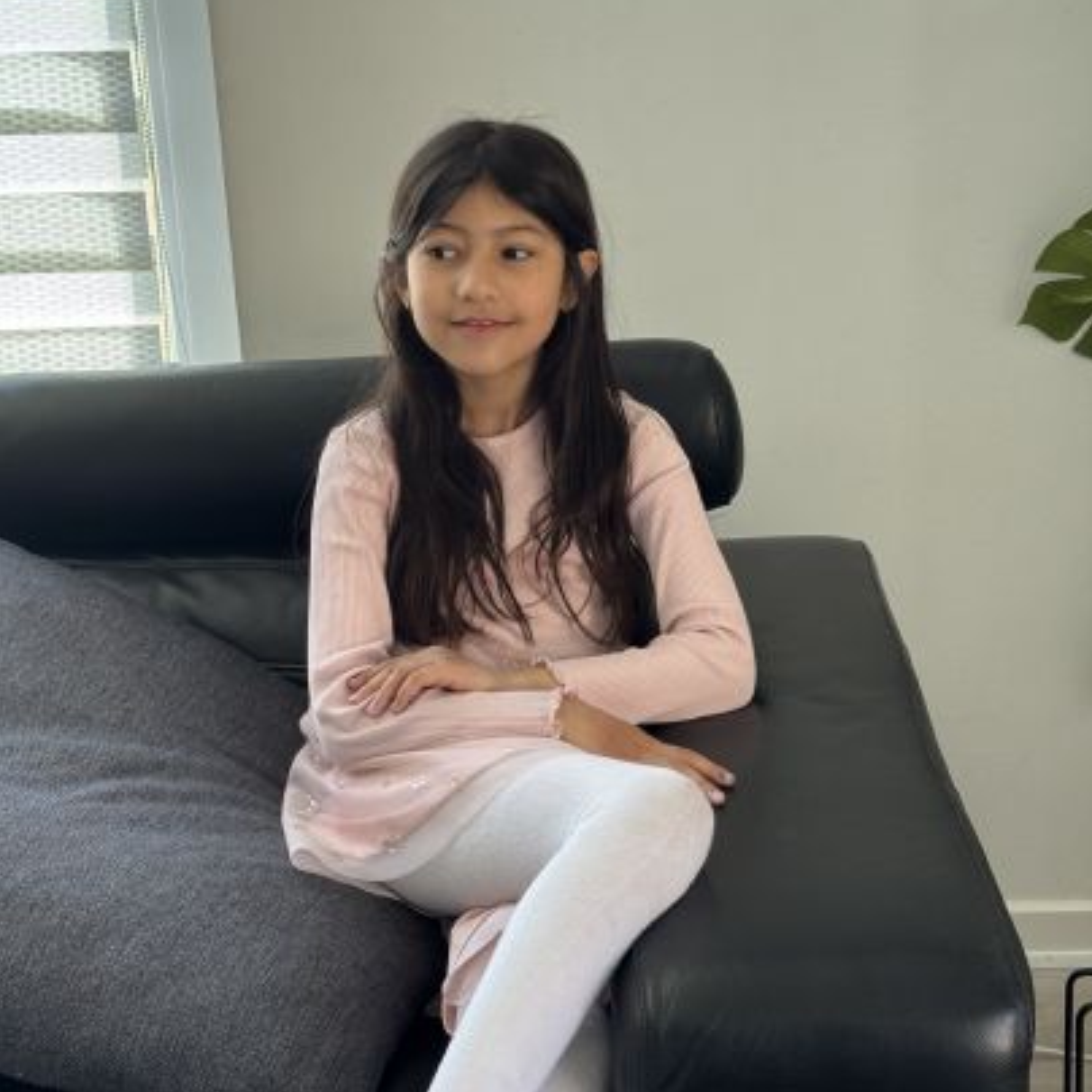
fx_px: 2248
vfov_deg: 27.3
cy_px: 478
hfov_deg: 27.3
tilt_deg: -17.1
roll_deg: +3.2
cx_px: 497
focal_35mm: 63
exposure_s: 1/121
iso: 50
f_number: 1.78
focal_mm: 6.76
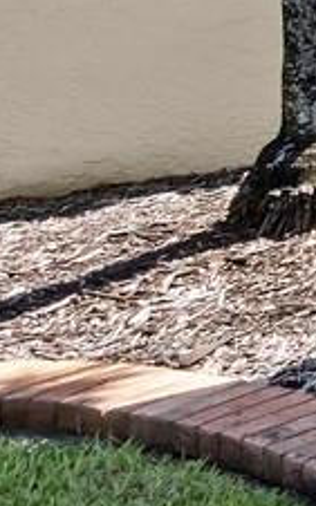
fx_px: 1449
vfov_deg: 18.5
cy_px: -152
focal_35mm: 105
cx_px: 1372
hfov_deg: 7.4
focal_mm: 7
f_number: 9
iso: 1250
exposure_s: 1/160
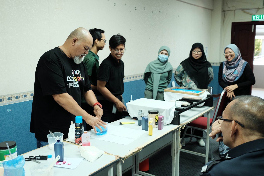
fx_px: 257
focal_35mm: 35
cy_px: 88
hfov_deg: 54.4
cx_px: 132
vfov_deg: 37.9
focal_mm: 23
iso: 1600
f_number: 3.6
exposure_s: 1/80
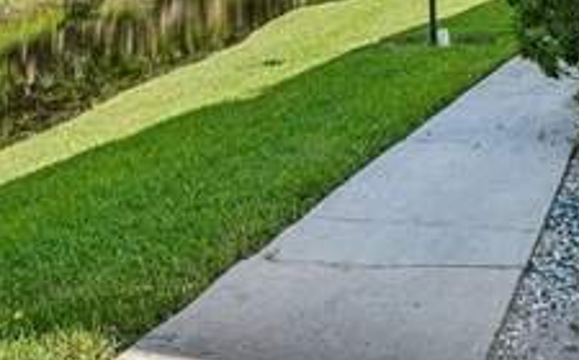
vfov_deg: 20.3
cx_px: 448
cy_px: -64
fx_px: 943
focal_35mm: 60
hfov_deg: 33.3
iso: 400
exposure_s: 1/500
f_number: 8
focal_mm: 16.5
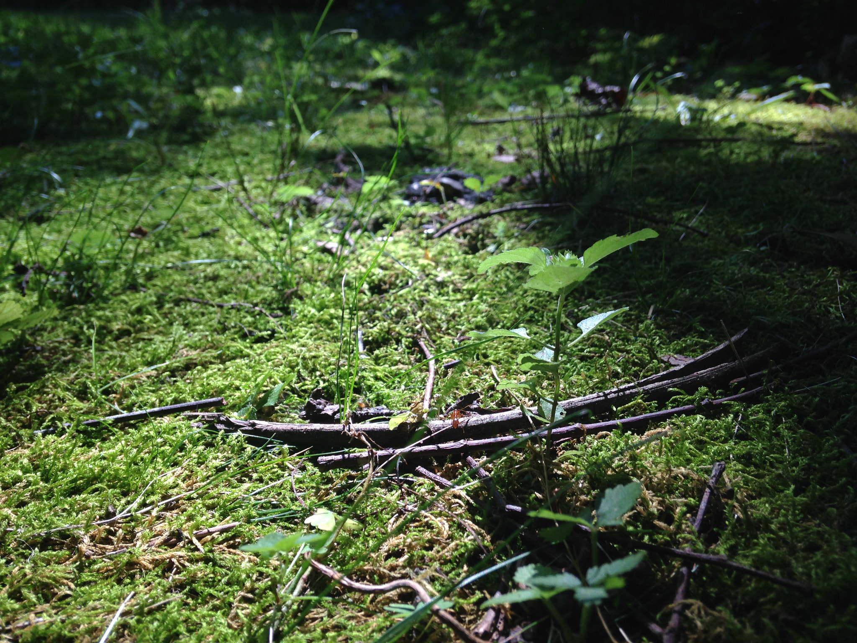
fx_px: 817
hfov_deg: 55.4
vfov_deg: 42.9
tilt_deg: -18.6
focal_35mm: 33
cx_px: 428
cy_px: 322
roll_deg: +1.4
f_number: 2.4
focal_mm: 4.12
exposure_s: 1/493
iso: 50
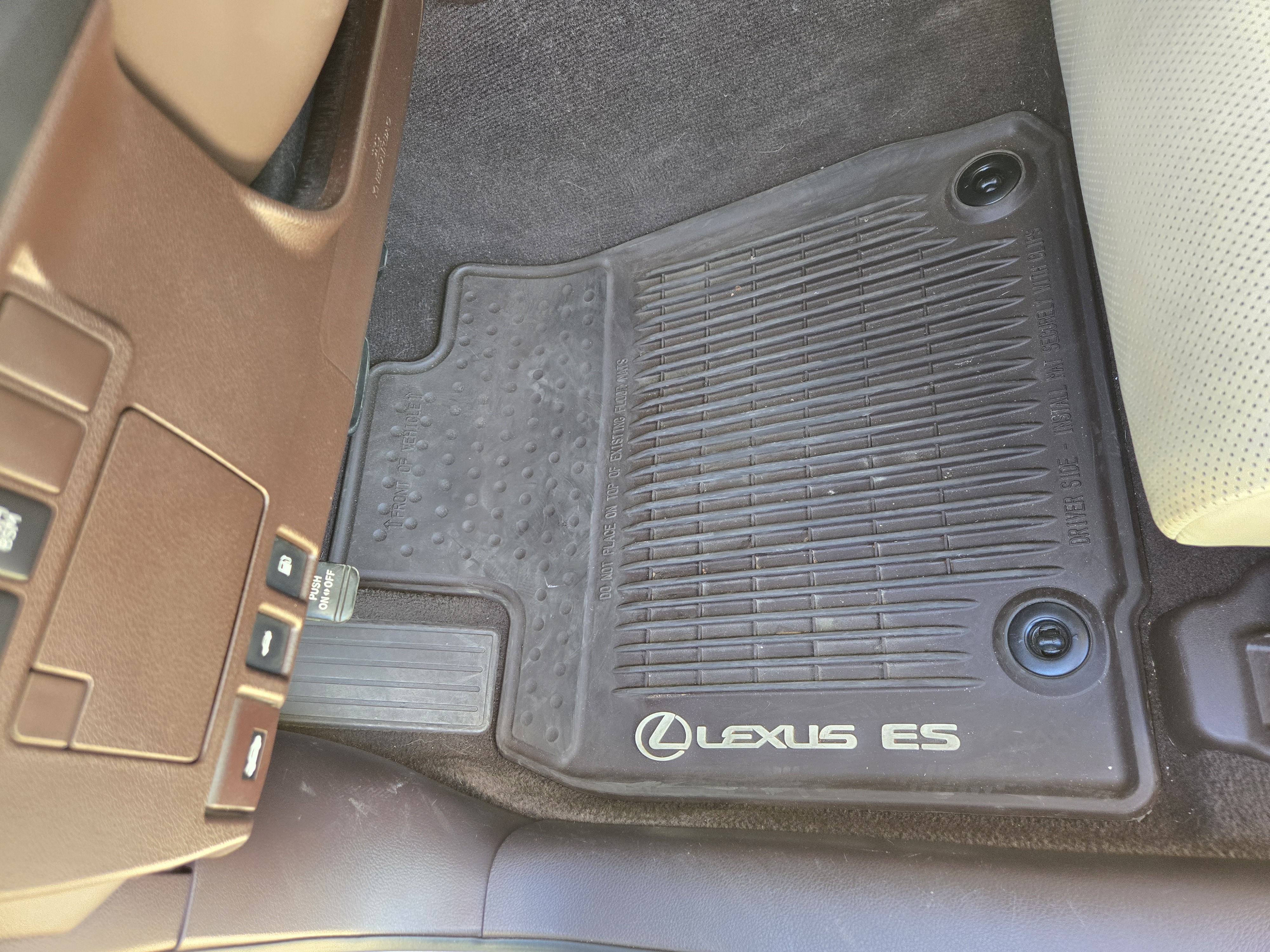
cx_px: 635
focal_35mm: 23
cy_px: 476
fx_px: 844
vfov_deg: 58.9
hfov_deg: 73.9
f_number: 1.8
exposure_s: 1/100
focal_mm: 5.4
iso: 200
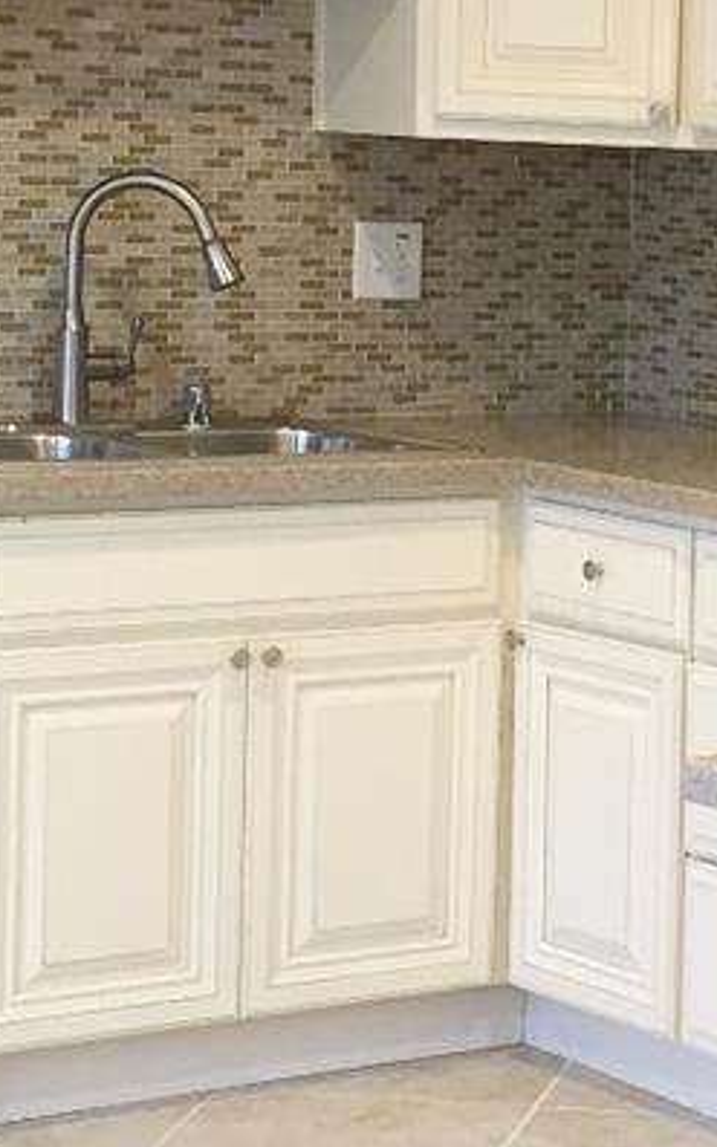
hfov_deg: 10.9
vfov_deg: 18.0
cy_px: 555
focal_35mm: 116
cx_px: 1038
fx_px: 3628
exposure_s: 1/30
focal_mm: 4.15
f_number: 2.2
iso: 80
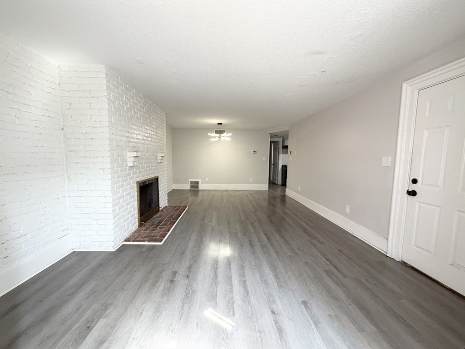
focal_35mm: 14
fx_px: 188
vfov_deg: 85.7
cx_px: 232
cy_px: 174
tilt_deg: -4.9
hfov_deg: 102.1
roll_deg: -0.2
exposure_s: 1/121
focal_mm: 2.22
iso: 250
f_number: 2.2
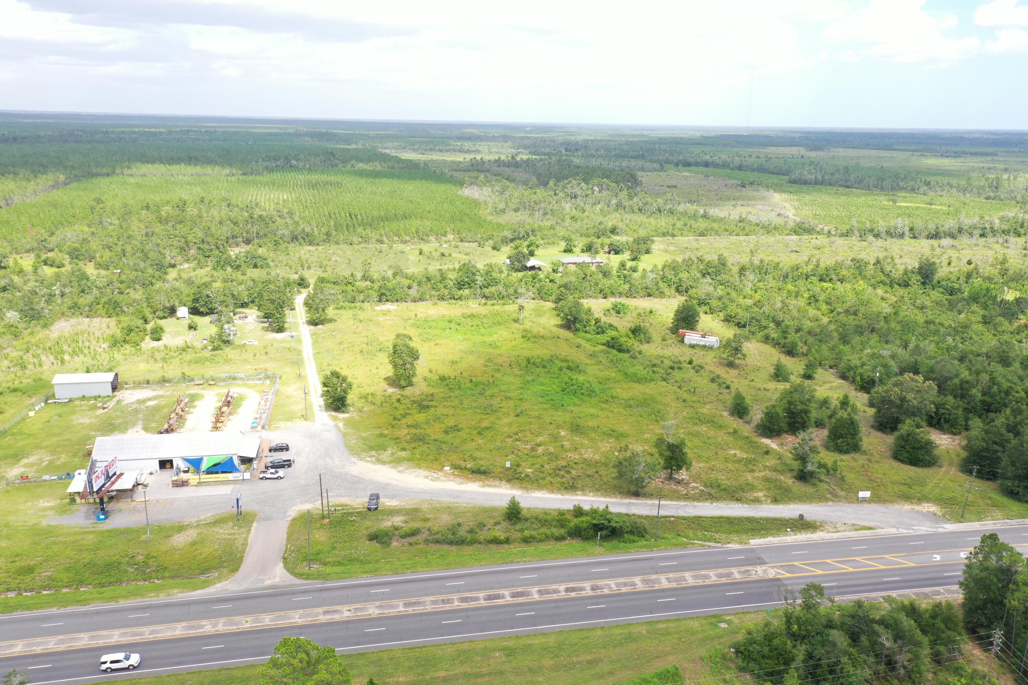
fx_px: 799
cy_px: 342
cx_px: 514
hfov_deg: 65.5
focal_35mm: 28
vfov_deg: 46.4
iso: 100
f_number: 5
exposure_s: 1/200
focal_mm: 10.26
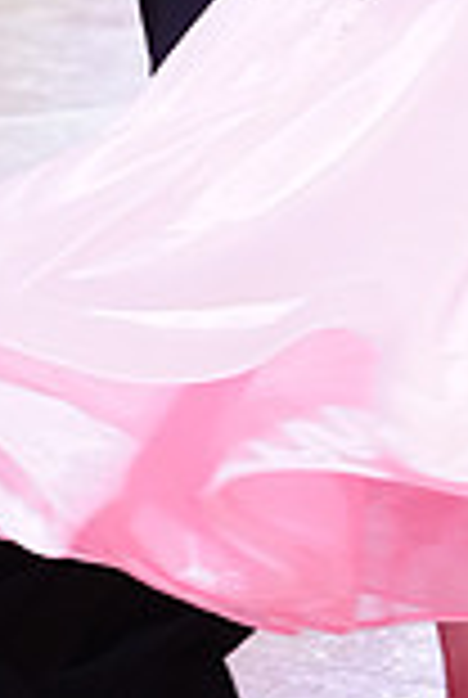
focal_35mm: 310
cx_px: 209
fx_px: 6018
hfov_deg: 4.5
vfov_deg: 6.6
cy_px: -239
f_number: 5
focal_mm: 83
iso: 2500
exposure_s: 1/250
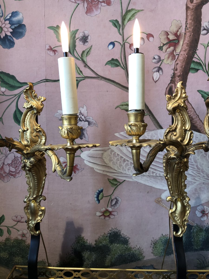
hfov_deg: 49.7
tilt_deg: -4.3
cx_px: 104
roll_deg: +0.6
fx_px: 225
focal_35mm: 28
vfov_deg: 63.4
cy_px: 140
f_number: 1.8
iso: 32
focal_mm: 4
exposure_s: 1/20
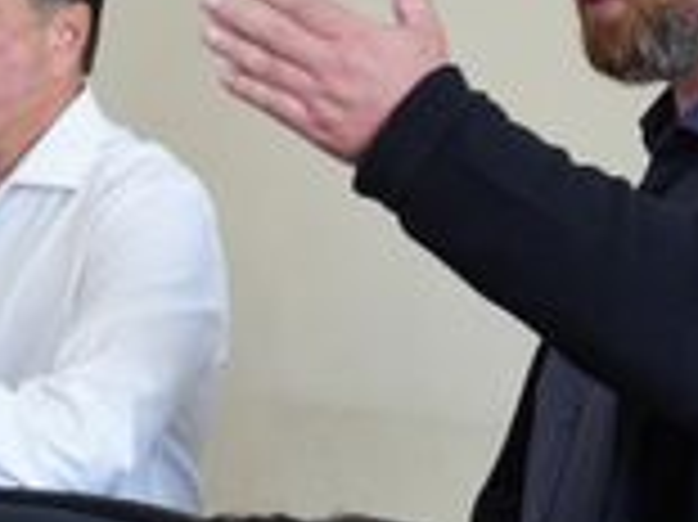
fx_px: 2619
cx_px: 79
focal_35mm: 130
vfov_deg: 11.4
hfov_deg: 15.0
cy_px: 338
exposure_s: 1/20
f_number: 6.3
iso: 500
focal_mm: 30
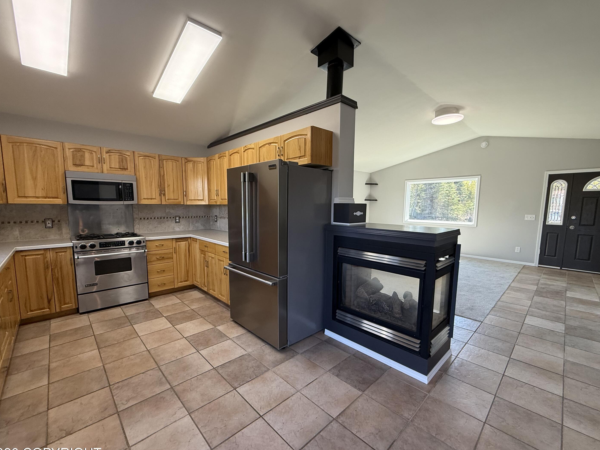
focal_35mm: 15
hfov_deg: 98.2
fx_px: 260
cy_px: 234
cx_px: 299
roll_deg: -0.3
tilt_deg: -6.6
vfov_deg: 81.7
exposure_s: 1/120
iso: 125
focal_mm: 2.22
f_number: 2.2
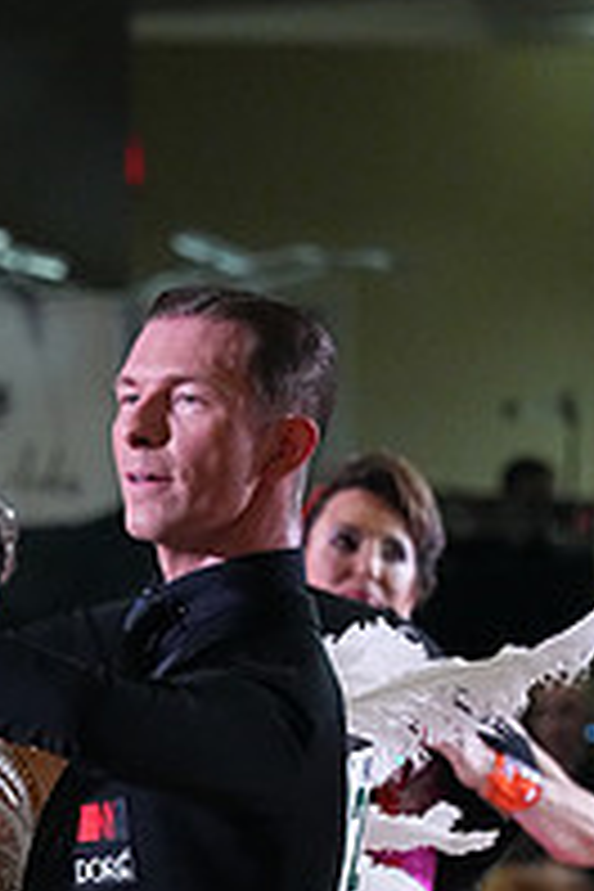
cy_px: 1094
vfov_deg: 3.5
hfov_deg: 2.4
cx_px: 164
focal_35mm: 585
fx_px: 14478
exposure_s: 1/400
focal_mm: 200
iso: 10000
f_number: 6.3
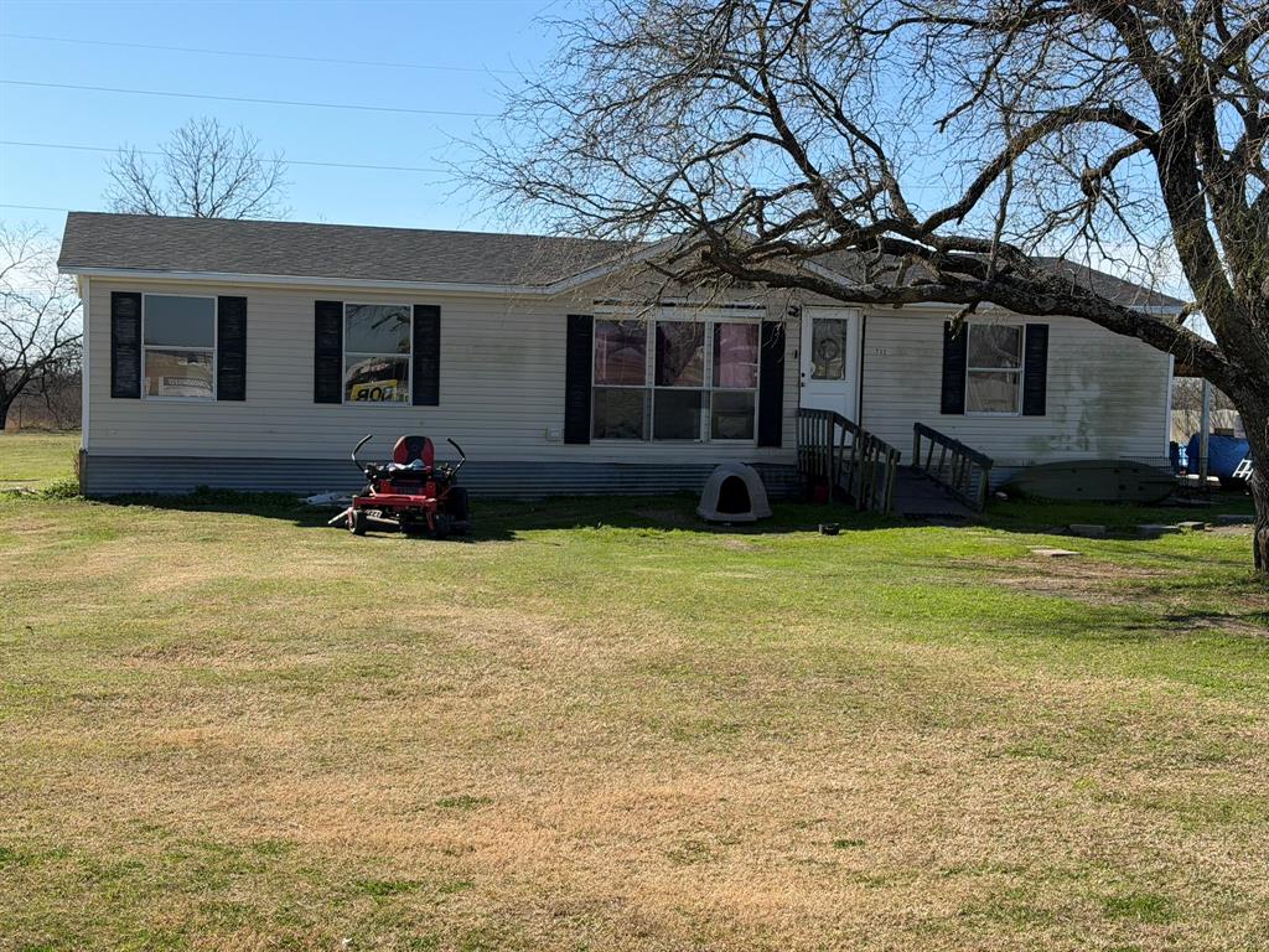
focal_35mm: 48
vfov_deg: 30.3
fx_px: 1760
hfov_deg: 39.7
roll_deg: -1.2
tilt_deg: -3.2
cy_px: 476
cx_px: 634
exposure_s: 1/3534
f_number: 1.78
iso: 64
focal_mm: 6.76
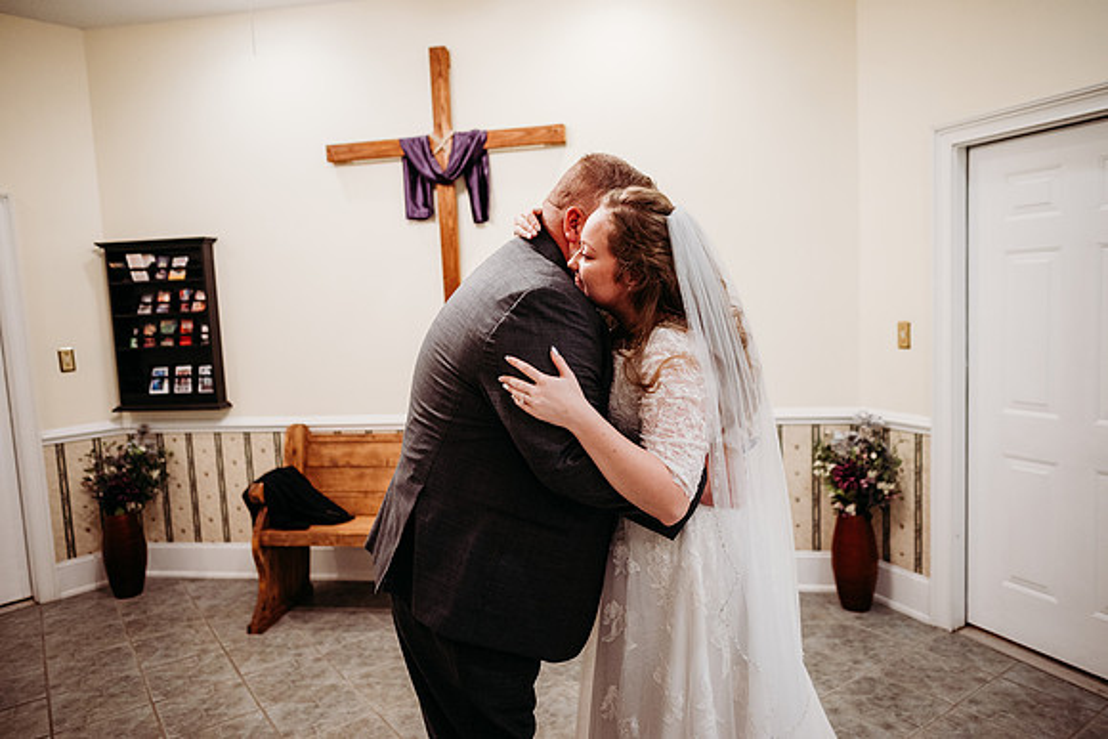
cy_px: 370
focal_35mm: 24
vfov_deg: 53.2
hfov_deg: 73.7
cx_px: 554
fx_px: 739
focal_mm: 24
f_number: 2.2
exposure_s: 1/200
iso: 1250
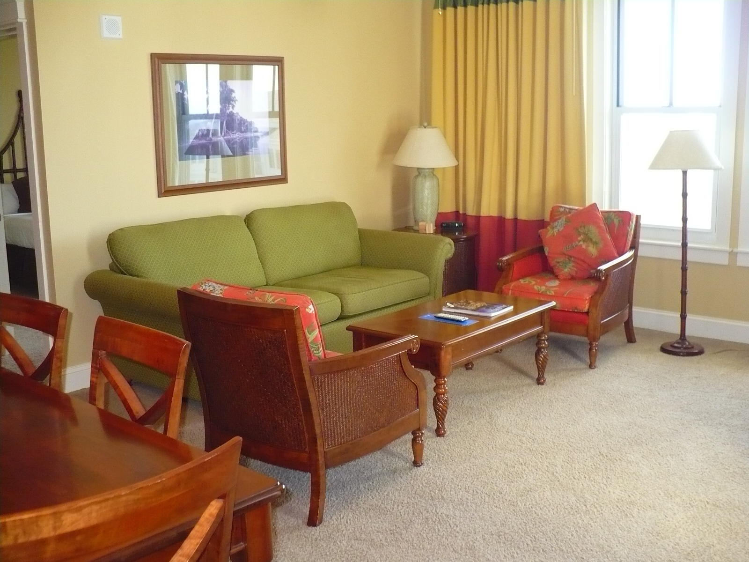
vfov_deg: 38.7
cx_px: 374
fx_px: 801
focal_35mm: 37
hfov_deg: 50.1
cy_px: 281
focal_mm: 6.1
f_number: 2.8
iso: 250
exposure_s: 1/30
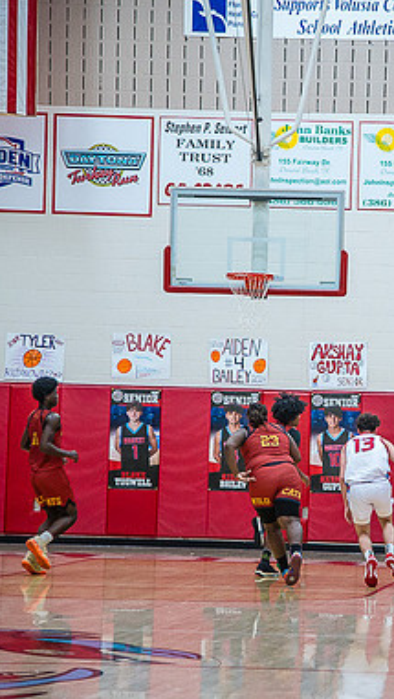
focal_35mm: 159
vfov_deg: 13.5
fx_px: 2952
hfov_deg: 7.6
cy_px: 350
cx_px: 378
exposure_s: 1/320
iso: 2000
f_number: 4
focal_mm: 100
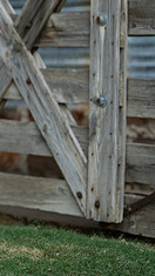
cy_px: 57
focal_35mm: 163
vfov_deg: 13.1
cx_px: -168
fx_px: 1192
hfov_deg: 7.1
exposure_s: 1/2000
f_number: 1.2
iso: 125
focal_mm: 50
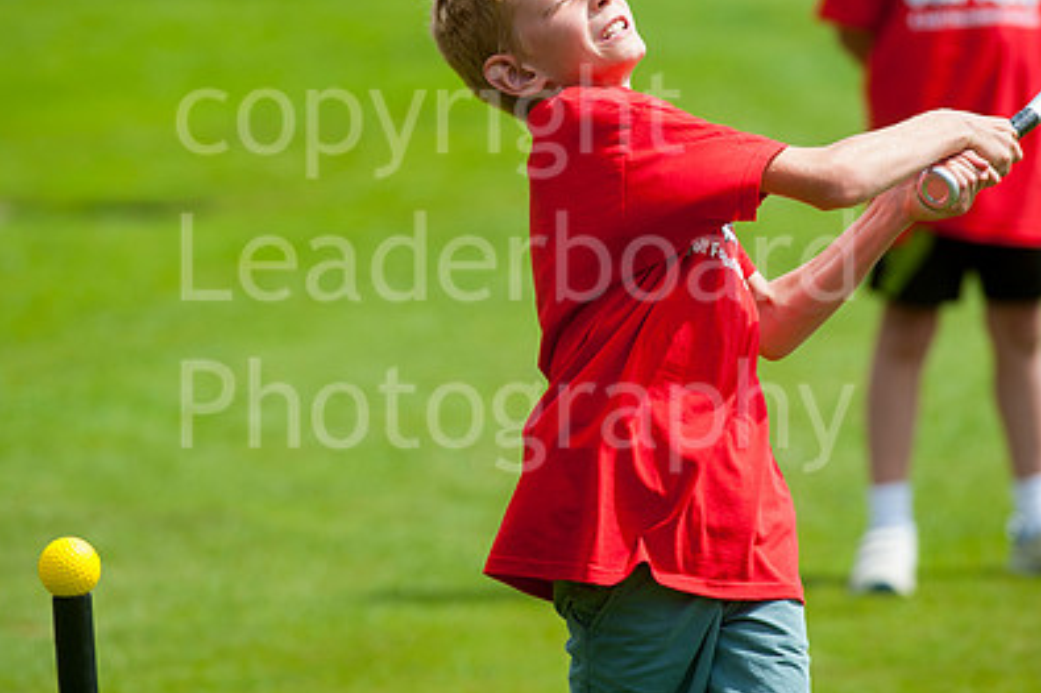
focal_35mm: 441
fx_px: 12746
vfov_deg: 3.1
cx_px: 522
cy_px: 282
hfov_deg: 4.7
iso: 400
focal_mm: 300
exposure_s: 1/2500
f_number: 5.6
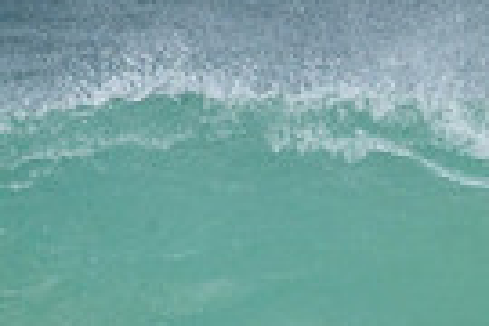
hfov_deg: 0.6
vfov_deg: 0.4
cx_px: 500
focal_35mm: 3449
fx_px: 46845
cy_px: 520
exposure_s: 1/2000
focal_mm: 800
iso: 1250
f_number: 11
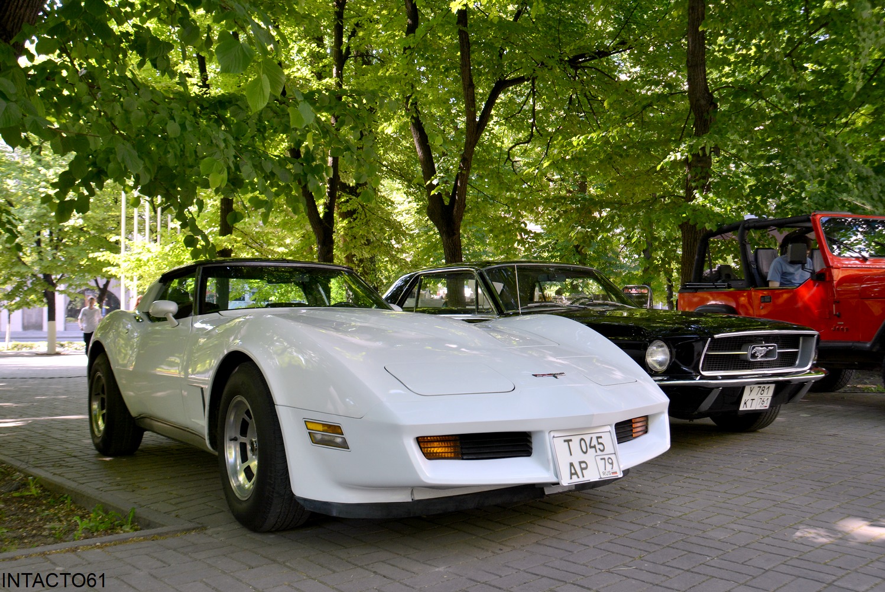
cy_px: 296
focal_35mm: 33
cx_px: 442
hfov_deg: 57.2
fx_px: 812
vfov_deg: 40.0
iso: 280
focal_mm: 22
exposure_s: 1/125
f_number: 5.6
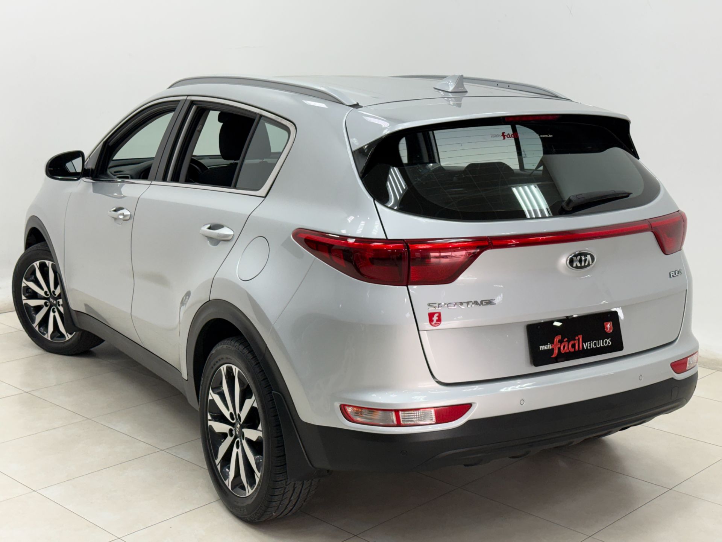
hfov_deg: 39.7
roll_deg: -0.3
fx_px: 1001
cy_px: 271
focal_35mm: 48
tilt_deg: -10.5
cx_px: 361
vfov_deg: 30.3
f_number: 1.78
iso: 125
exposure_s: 1/120
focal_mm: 6.76
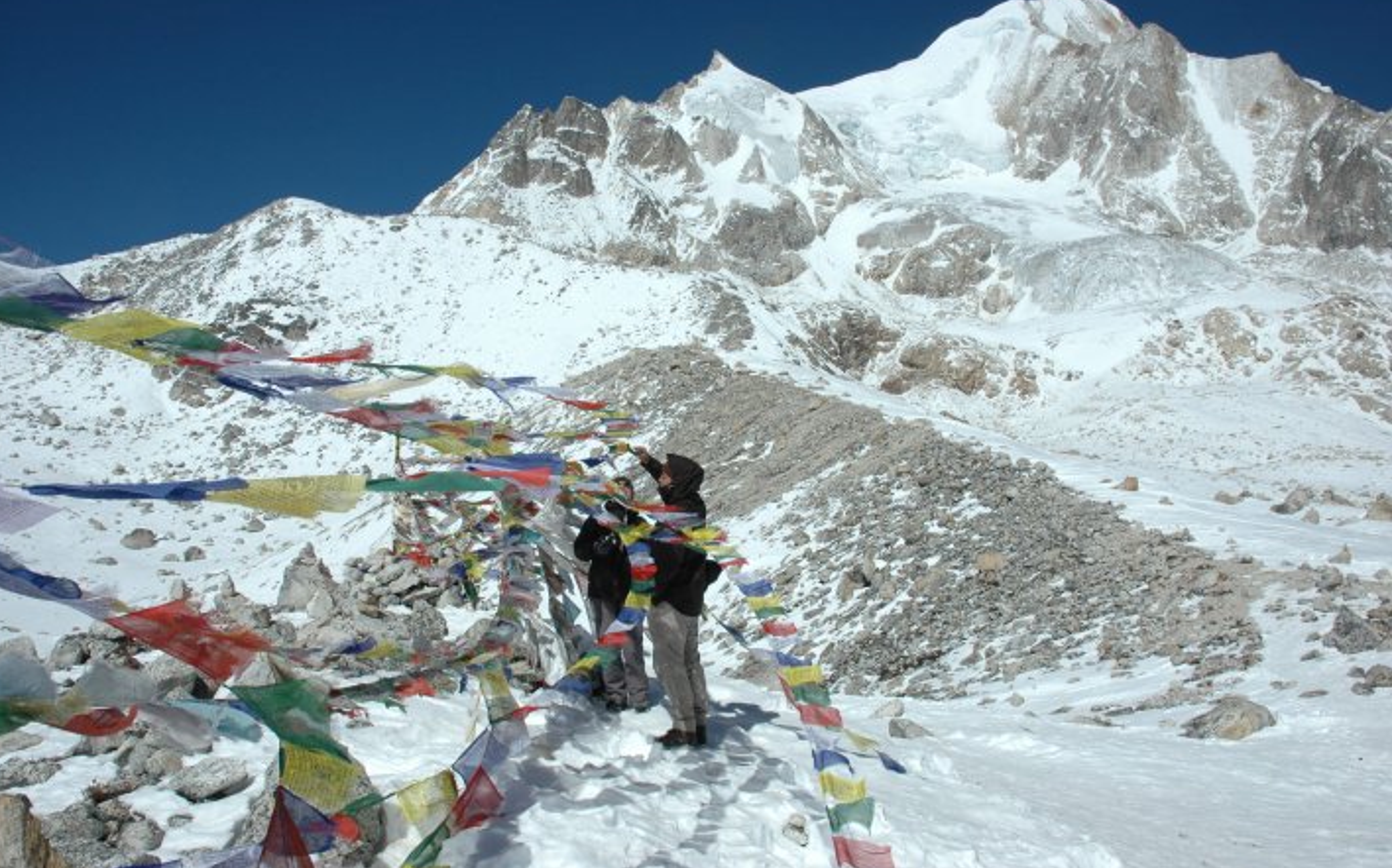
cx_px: 686
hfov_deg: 66.5
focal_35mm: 28
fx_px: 1062
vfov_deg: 44.5
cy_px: 444
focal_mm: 18
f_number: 13
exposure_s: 1/640
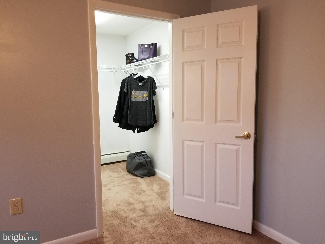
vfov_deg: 53.1
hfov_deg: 67.3
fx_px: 244
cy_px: 122
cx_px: 162
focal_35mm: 26
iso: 200
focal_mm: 4.3
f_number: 1.7
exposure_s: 1/30
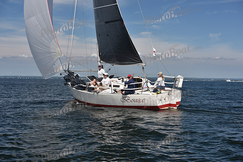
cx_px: 122
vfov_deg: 19.5
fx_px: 473
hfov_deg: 28.8
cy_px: 81
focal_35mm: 70
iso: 200
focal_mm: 70
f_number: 7.1
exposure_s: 1/500
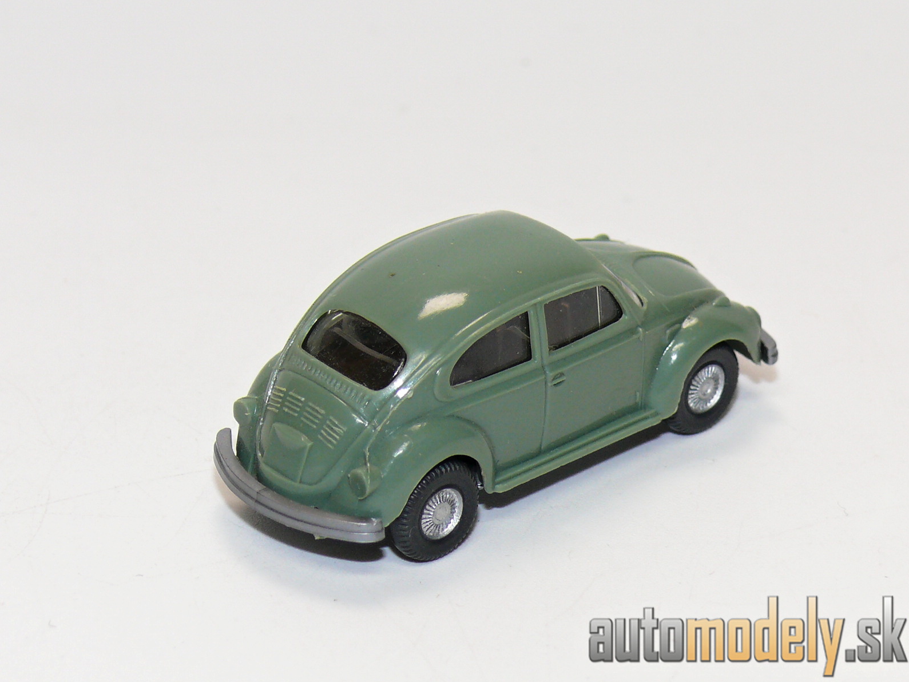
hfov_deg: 13.0
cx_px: 457
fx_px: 3992
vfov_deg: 9.8
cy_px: 340
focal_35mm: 152
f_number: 4
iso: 100
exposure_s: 1/30
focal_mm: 18
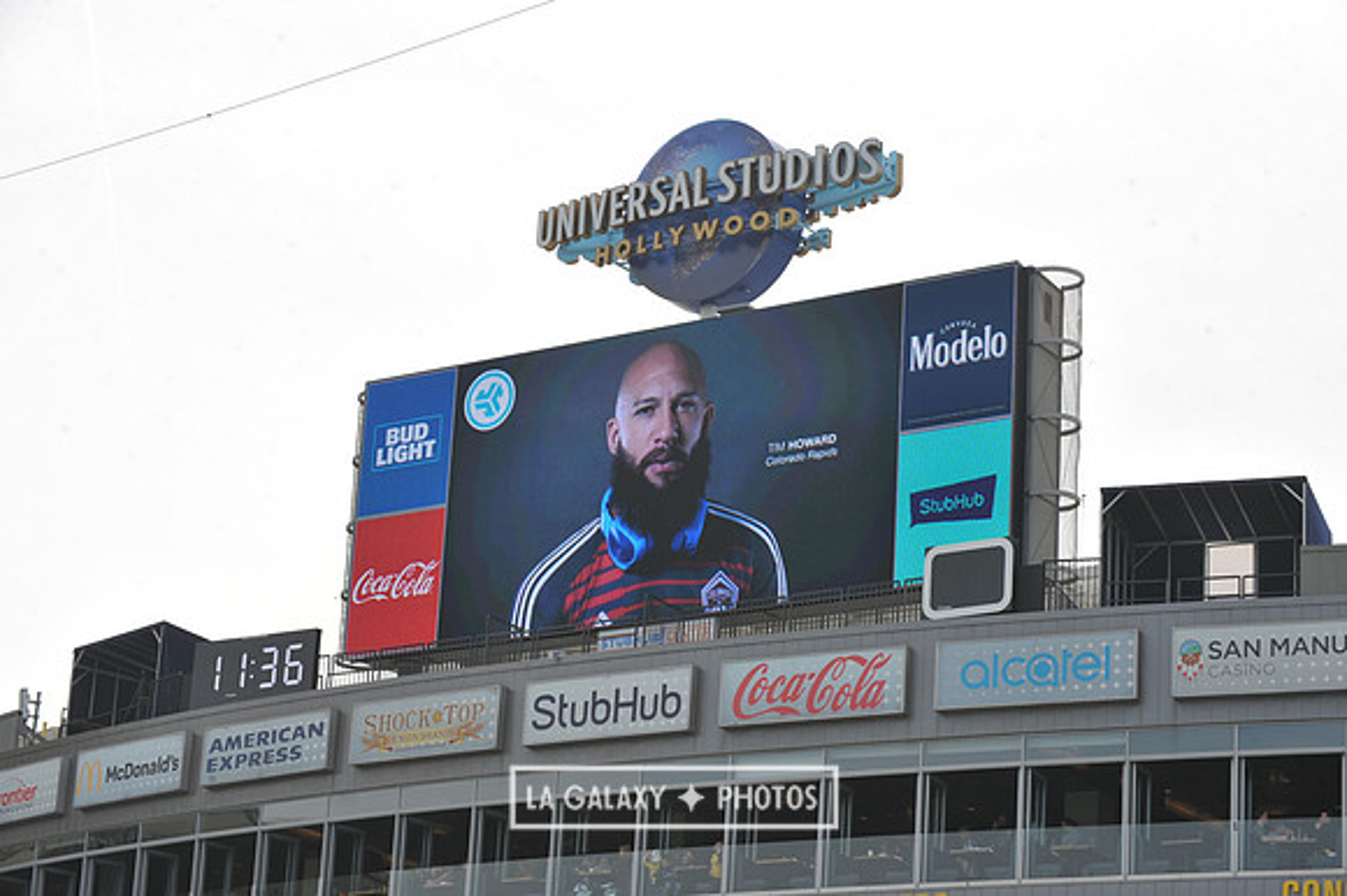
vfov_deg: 14.4
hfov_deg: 21.5
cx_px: 674
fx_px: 3552
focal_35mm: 95
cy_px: 448
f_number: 10
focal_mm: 95
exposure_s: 1/400
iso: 250
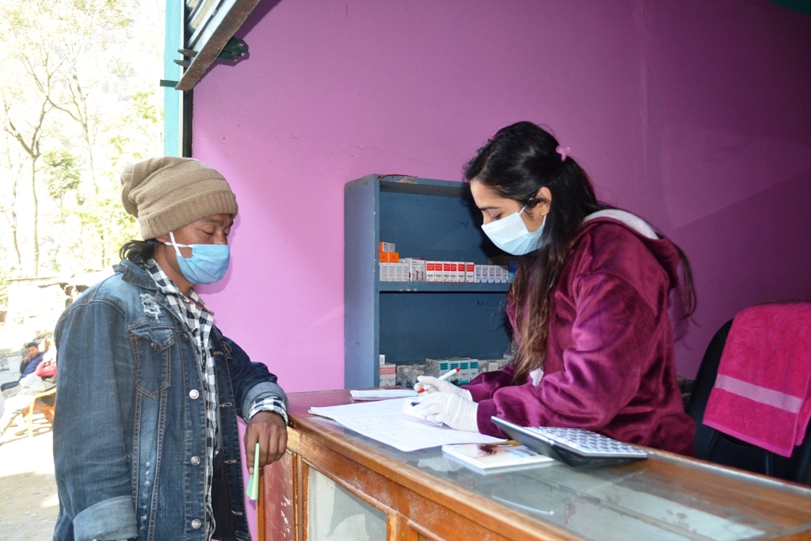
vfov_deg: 43.6
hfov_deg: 61.9
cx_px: 406
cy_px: 270
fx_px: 676
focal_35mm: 30
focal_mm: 20
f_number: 4
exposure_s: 1/125
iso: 320
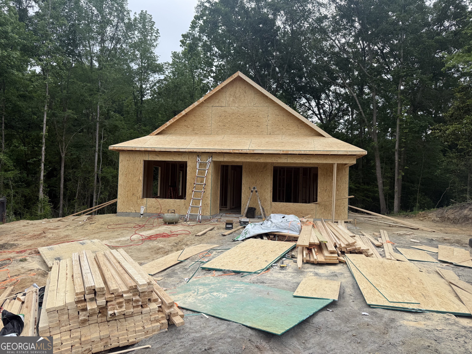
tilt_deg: +2.8
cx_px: 236
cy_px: 177
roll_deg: -2.4
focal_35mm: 24
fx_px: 327
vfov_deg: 56.8
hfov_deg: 71.6
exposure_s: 1/1901
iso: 80
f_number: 1.78
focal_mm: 6.76
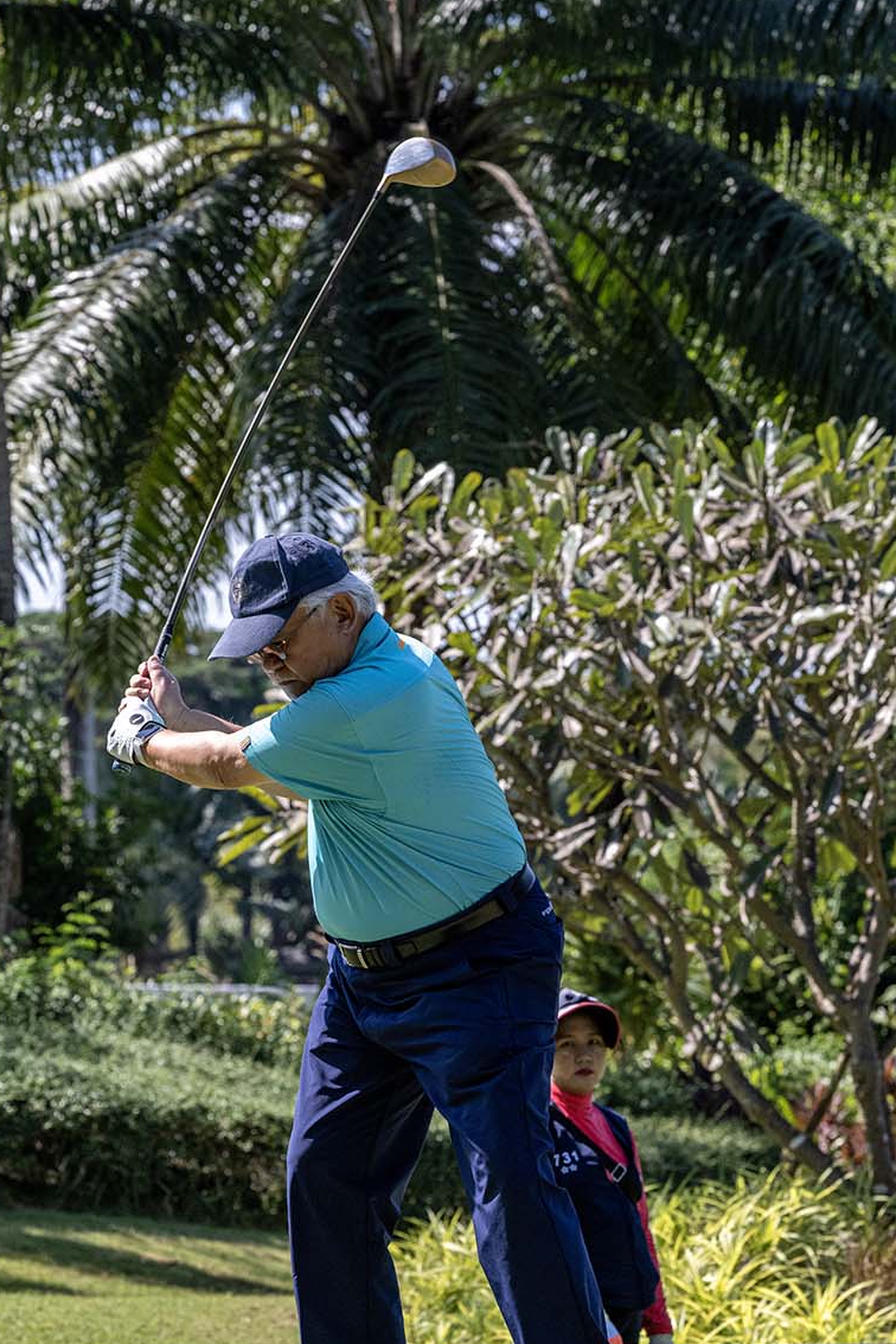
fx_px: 5450
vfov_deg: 14.1
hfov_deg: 9.4
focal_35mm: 146
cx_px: 385
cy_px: 788
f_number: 7.1
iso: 1600
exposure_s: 1/2000
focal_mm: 115
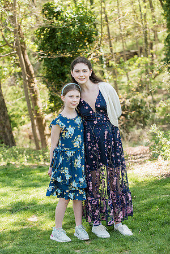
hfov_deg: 17.1
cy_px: 127
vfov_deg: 25.4
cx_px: 85
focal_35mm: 80
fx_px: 567
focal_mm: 80
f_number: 4
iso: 800
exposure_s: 1/1000
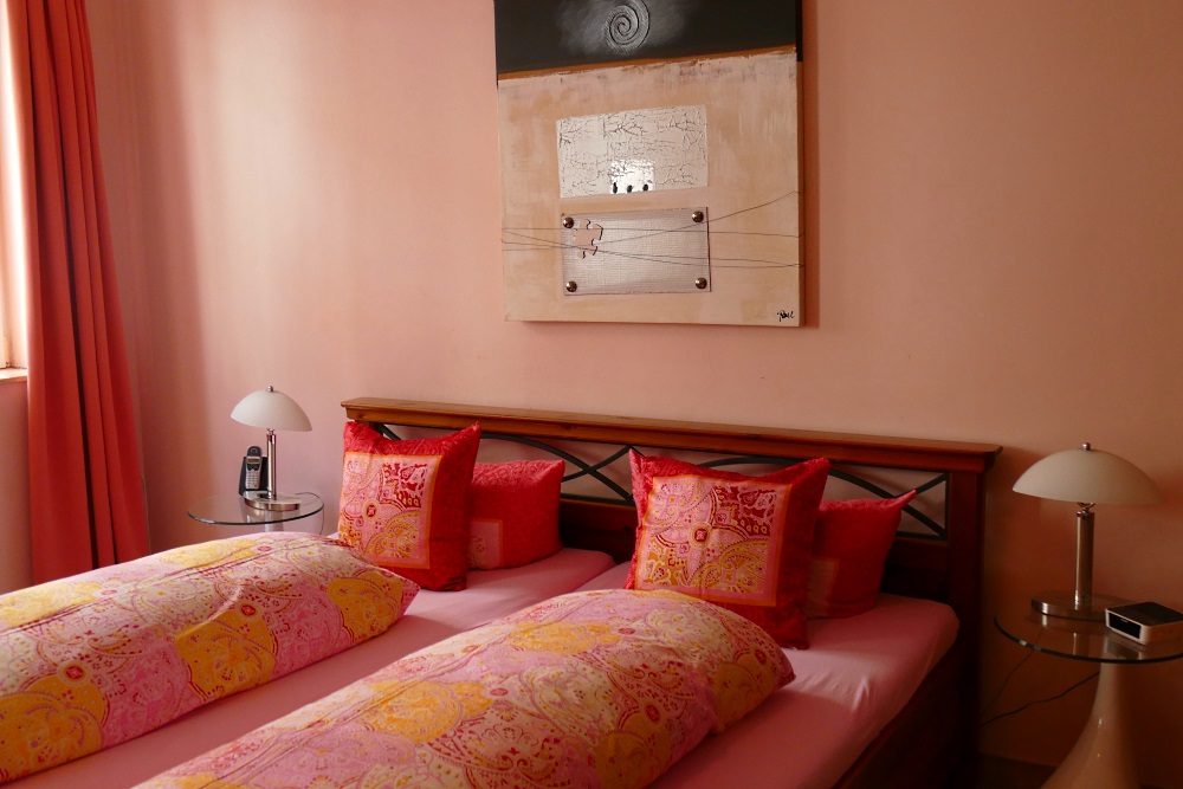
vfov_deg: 35.1
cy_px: 394
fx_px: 1249
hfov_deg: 50.7
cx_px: 592
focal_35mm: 38
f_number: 3.1
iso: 640
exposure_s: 1/80
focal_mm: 13.7
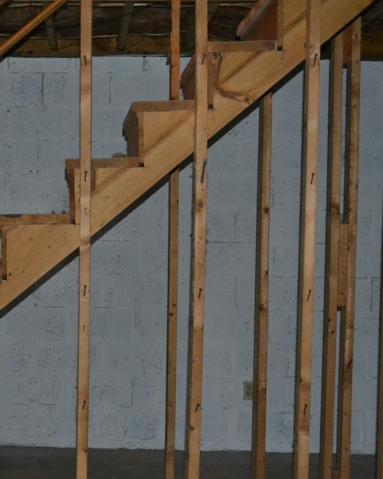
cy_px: 315
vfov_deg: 24.3
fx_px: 1105
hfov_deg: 19.1
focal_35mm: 78
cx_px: 5
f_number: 4.5
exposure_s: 1/60
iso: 3200
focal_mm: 28
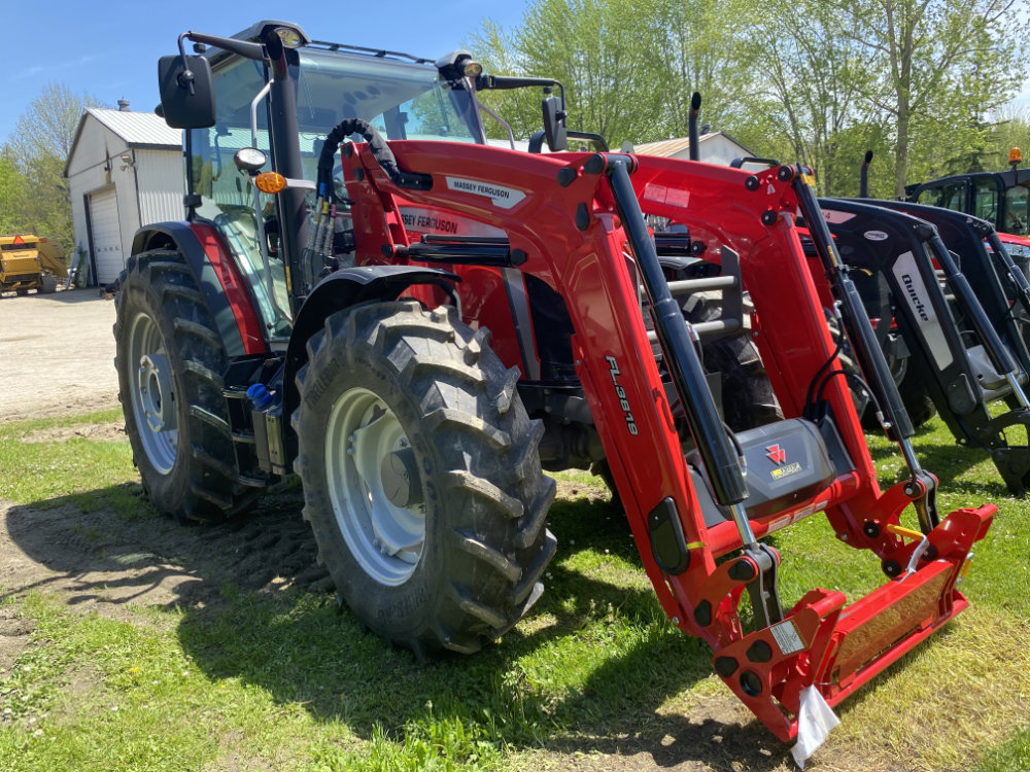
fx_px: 774
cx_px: 515
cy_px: 386
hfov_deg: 67.3
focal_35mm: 26
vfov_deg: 53.1
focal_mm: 4.2
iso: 32
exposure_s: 1/658
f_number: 1.8
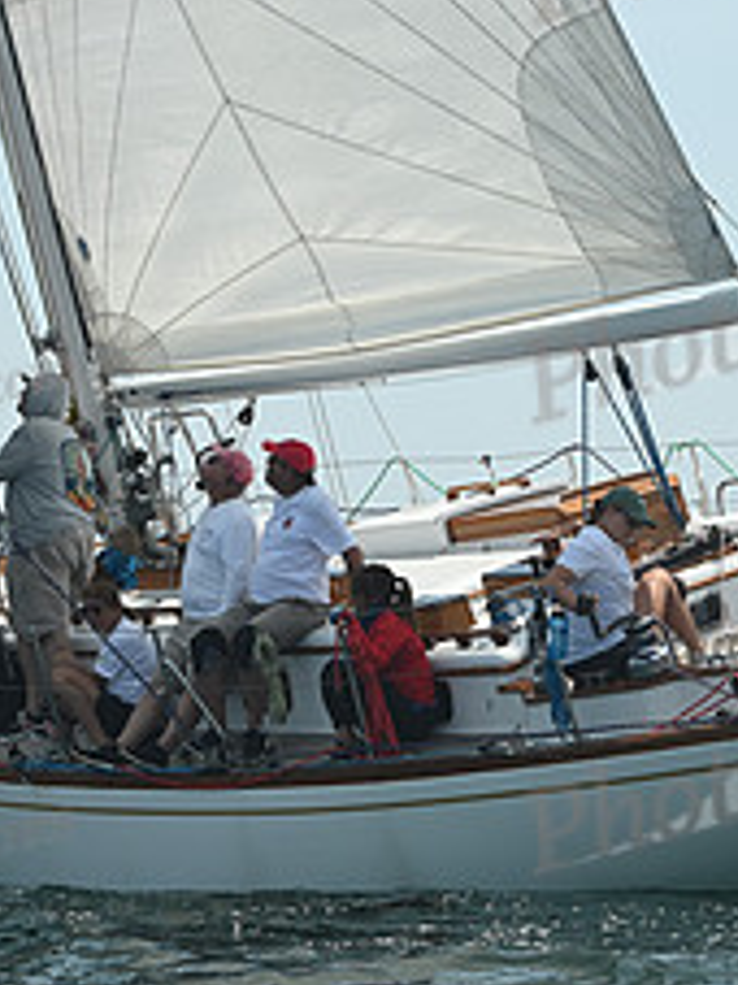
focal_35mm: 172
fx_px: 4894
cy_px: 597
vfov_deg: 11.5
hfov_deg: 8.6
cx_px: 304
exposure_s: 1/1250
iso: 320
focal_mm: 70
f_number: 7.1
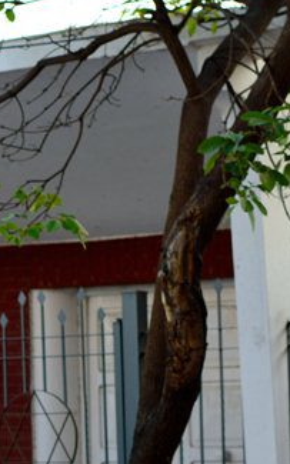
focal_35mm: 169
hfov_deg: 7.7
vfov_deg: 12.4
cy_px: 269
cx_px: -117
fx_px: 2133
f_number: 3.5
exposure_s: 1/60
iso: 100
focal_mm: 35
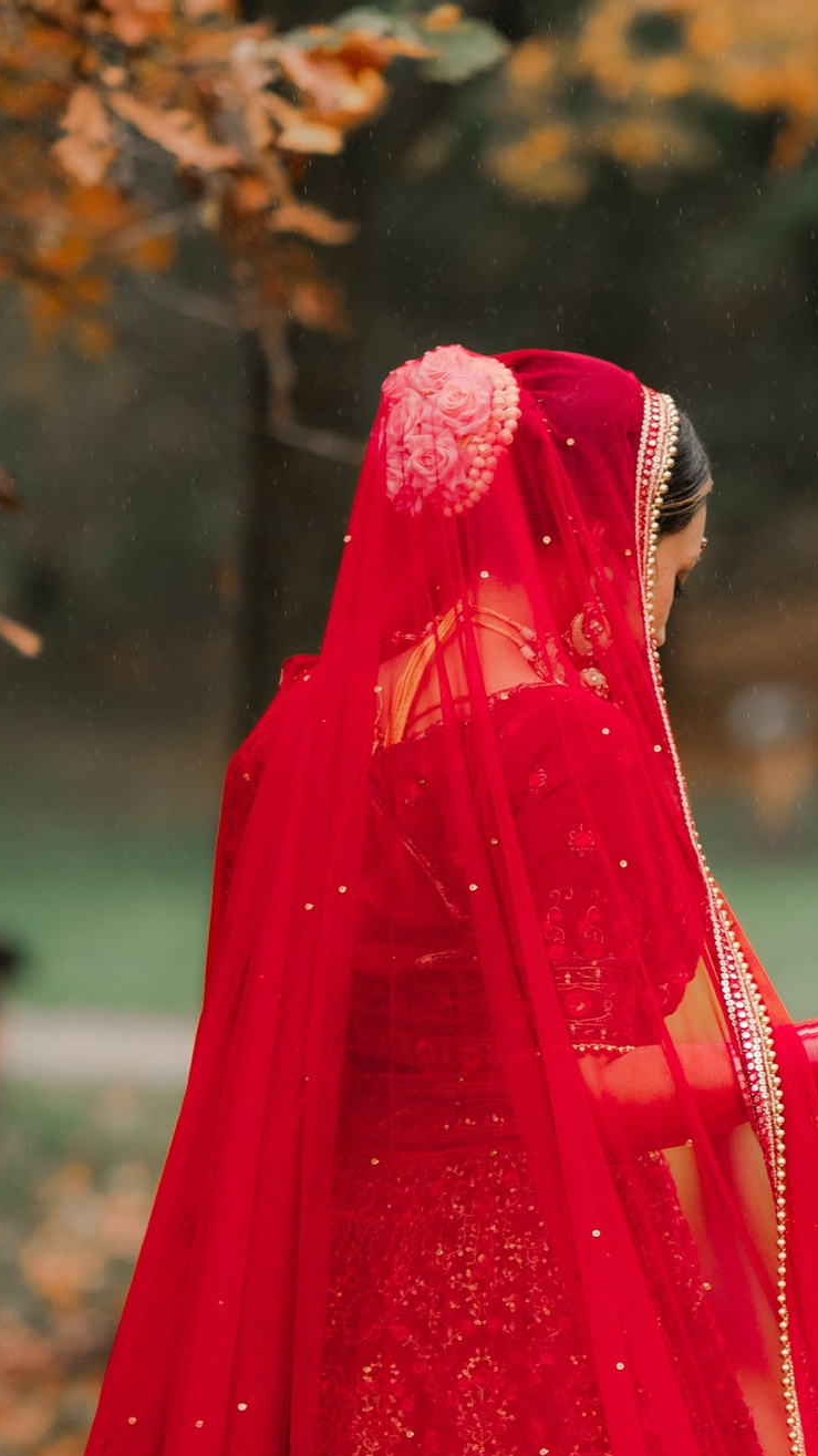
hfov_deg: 4.7
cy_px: 973
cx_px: 963
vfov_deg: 8.3
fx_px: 10033
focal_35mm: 260
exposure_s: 1/800
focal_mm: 85
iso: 250
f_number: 1.4
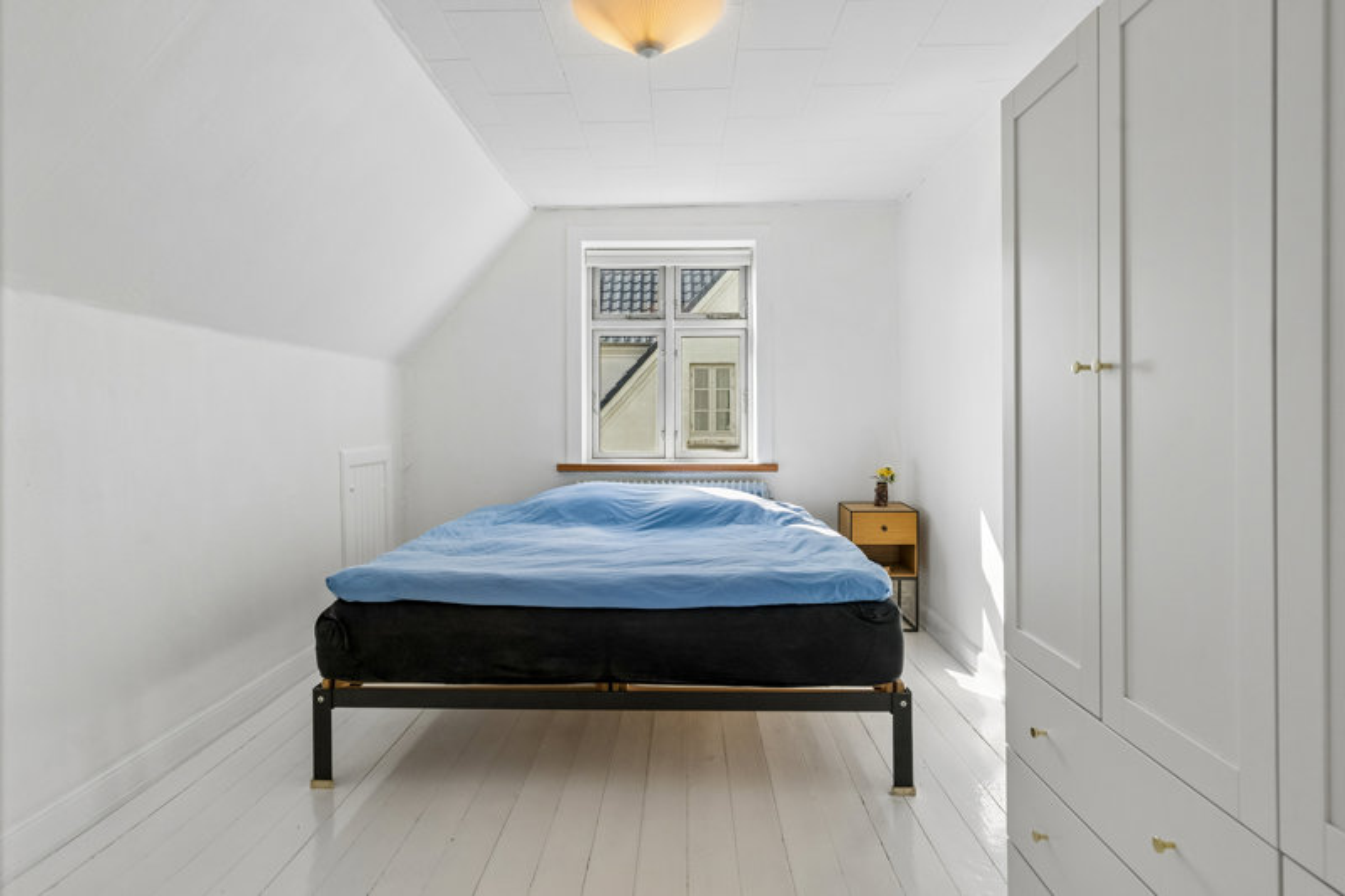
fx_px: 784
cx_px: 672
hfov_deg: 81.2
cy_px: 448
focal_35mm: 21
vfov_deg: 59.5
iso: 800
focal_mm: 21
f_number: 7.1
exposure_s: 1/640
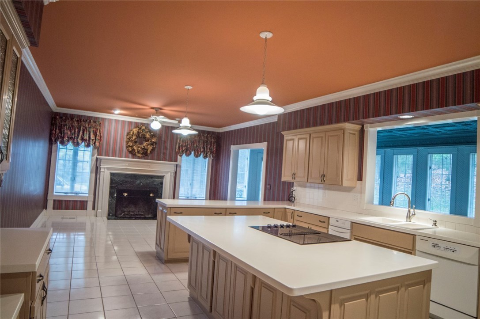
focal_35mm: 21
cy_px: 160
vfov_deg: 59.4
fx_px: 280
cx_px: 240
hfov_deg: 81.3
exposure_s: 1/60
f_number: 2.8
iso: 720
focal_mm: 14
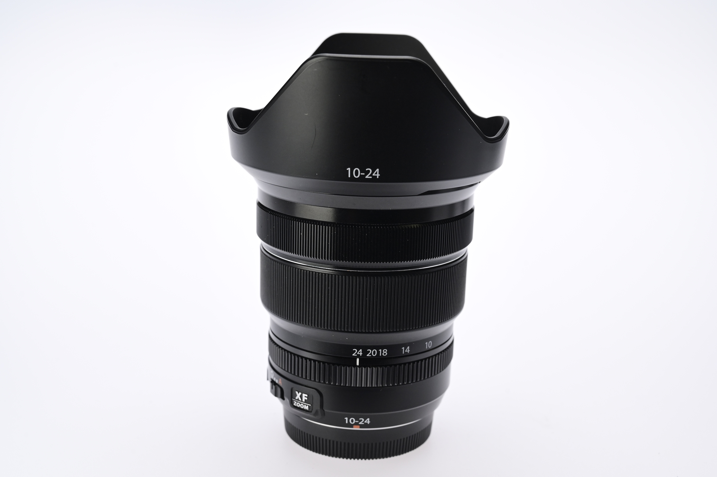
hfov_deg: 40.4
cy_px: 238
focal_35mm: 49
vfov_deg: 27.5
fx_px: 975
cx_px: 358
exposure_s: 1/80
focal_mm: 49
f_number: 10
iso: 800
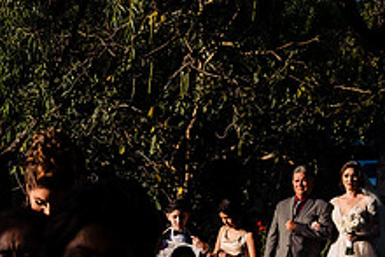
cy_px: 288
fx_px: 1241
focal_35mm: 116
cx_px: 7
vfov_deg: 11.6
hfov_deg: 17.3
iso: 1000
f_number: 6.3
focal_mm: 44
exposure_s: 1/2500
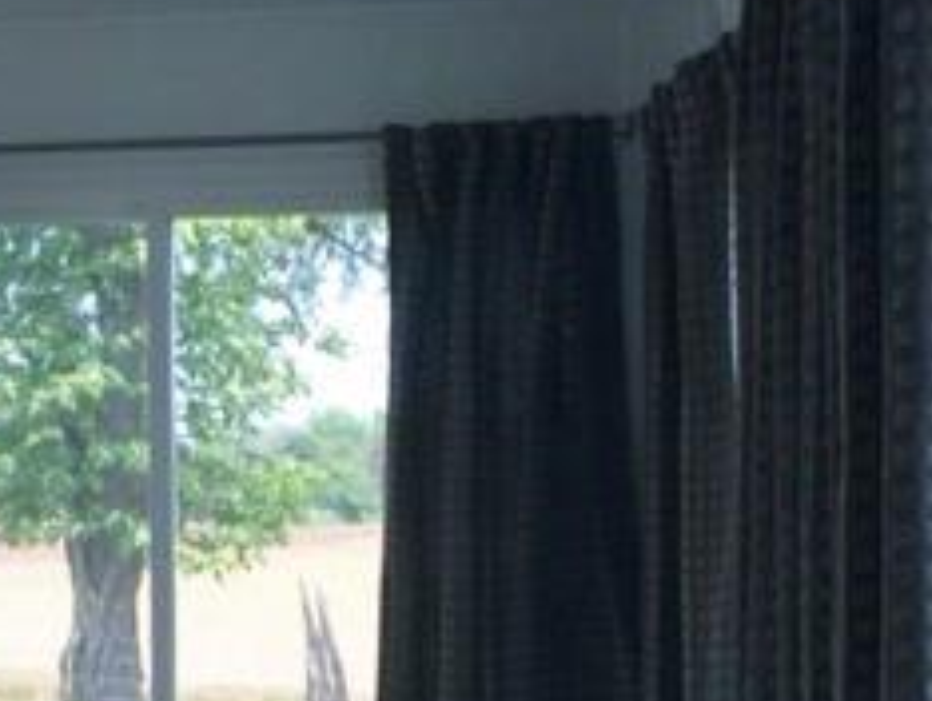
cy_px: 637
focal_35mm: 82
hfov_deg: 23.1
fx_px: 2210
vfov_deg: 17.7
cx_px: 72
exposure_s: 1/199
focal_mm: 4.12
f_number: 2.2
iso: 32
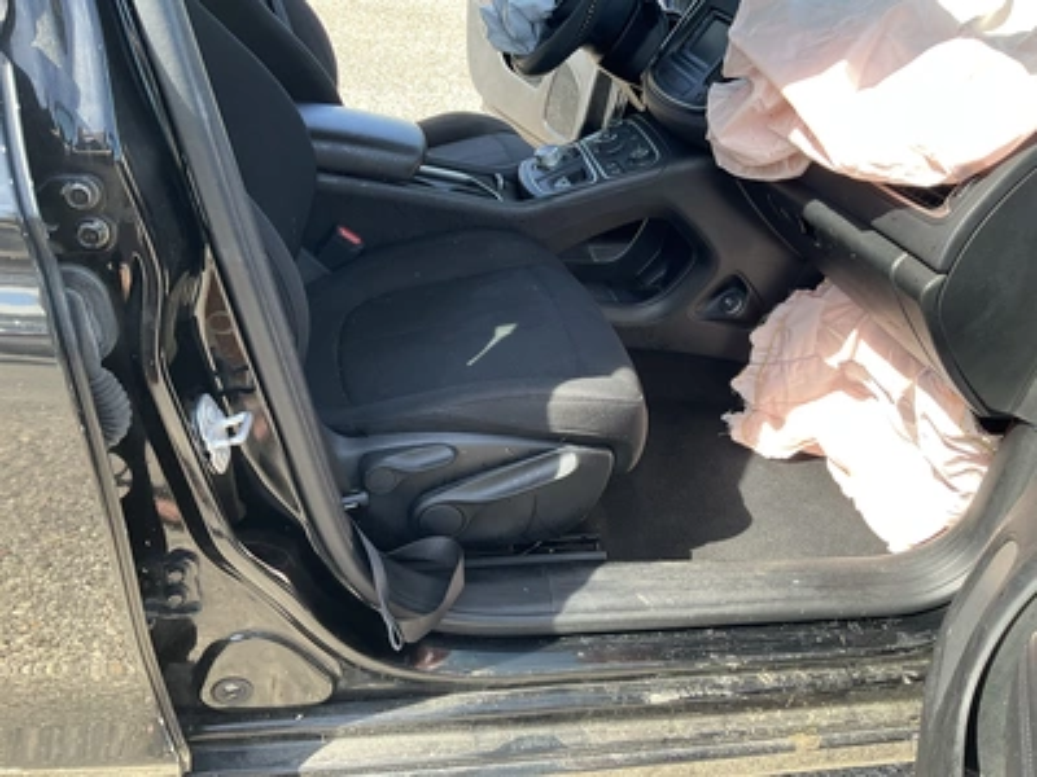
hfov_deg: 61.7
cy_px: 388
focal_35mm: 29
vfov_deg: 48.2
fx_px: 869
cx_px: 518
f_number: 1.8
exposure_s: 1/133
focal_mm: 3
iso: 16
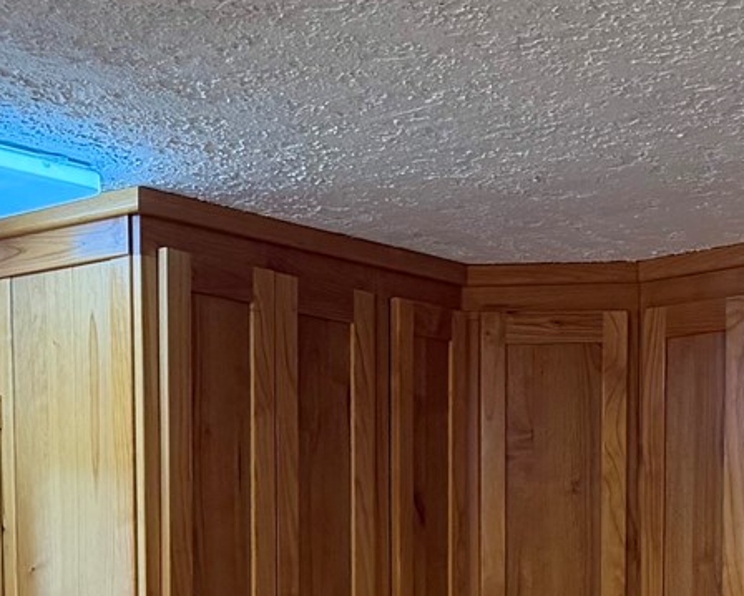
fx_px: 2358
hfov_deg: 17.8
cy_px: 880
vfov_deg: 13.6
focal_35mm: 107
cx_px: 194
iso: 200
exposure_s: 1/238
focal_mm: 6.76
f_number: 1.78
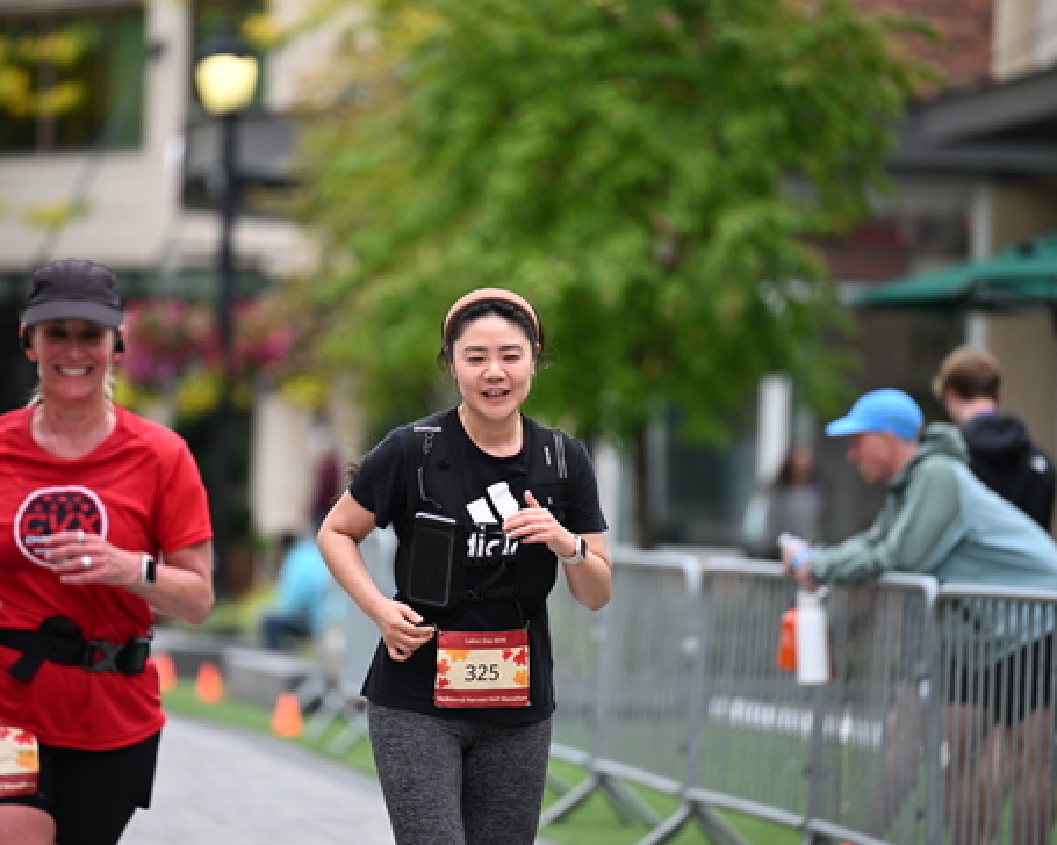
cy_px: 424
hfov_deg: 8.5
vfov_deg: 6.8
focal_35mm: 227
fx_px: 7101
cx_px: 453
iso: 640
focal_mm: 200
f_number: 2.8
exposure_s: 1/1600
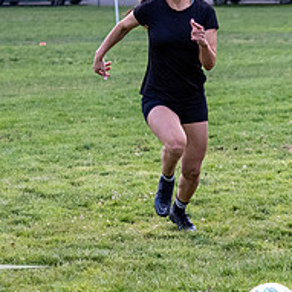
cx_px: 373
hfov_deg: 5.2
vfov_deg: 5.2
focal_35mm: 338
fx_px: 3226
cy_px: 137
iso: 1000
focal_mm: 60
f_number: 2.8
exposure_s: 1/1000
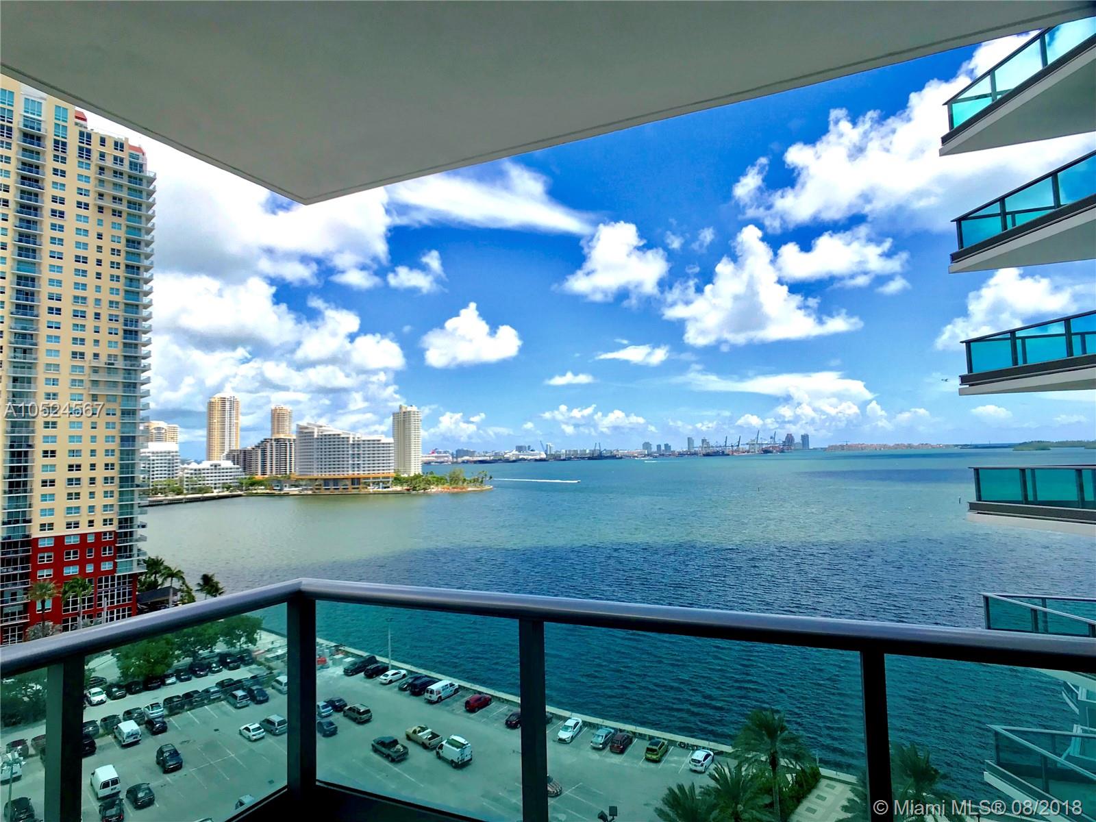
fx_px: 887
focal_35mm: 28
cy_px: 411
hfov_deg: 63.4
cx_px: 548
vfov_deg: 49.7
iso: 20
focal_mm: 3.99
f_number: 1.8
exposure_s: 1/1773
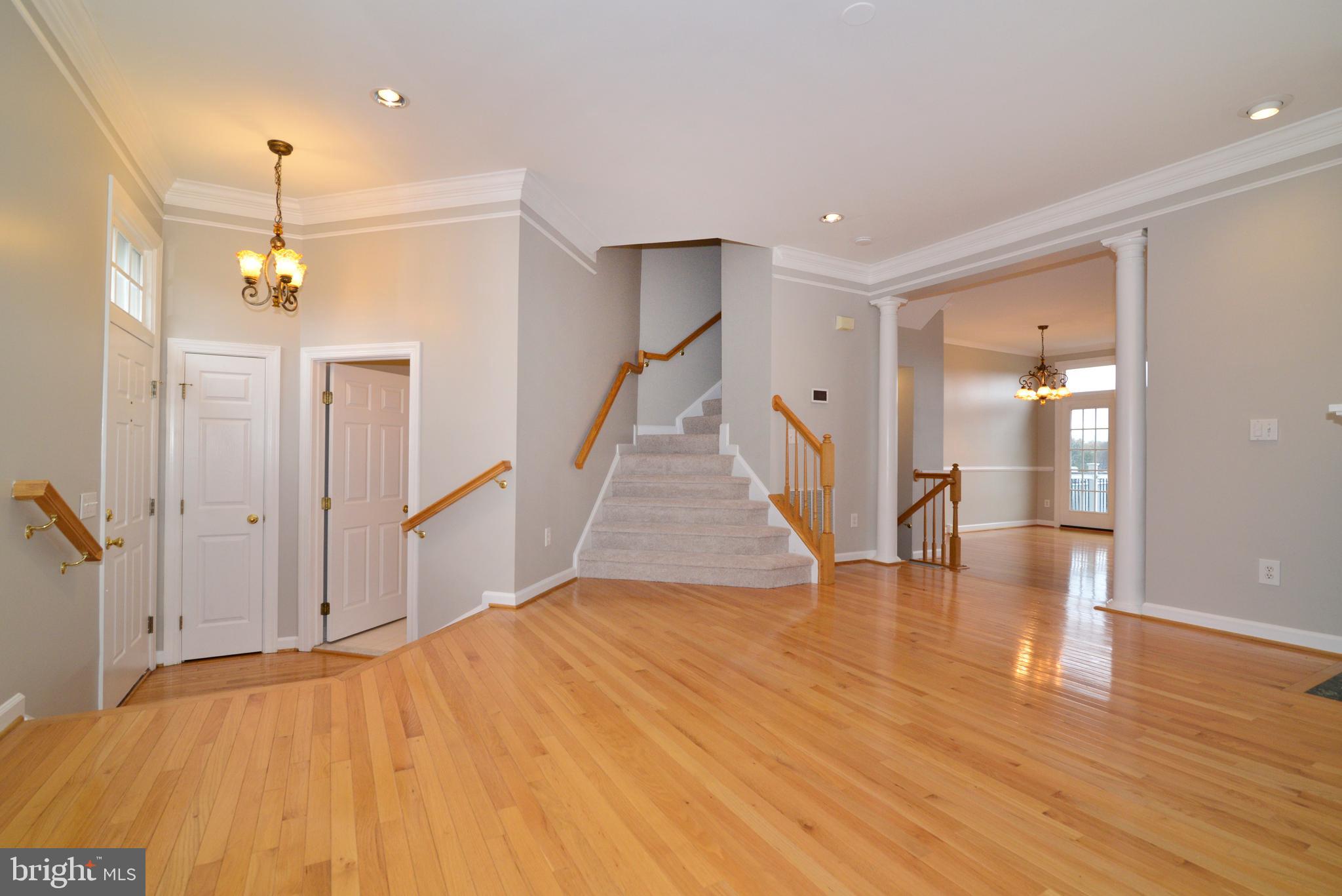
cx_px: 671
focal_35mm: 16
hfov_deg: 96.7
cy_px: 448
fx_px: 597
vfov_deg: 73.8
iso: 1600
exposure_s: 1/80
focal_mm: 16
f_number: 7.1
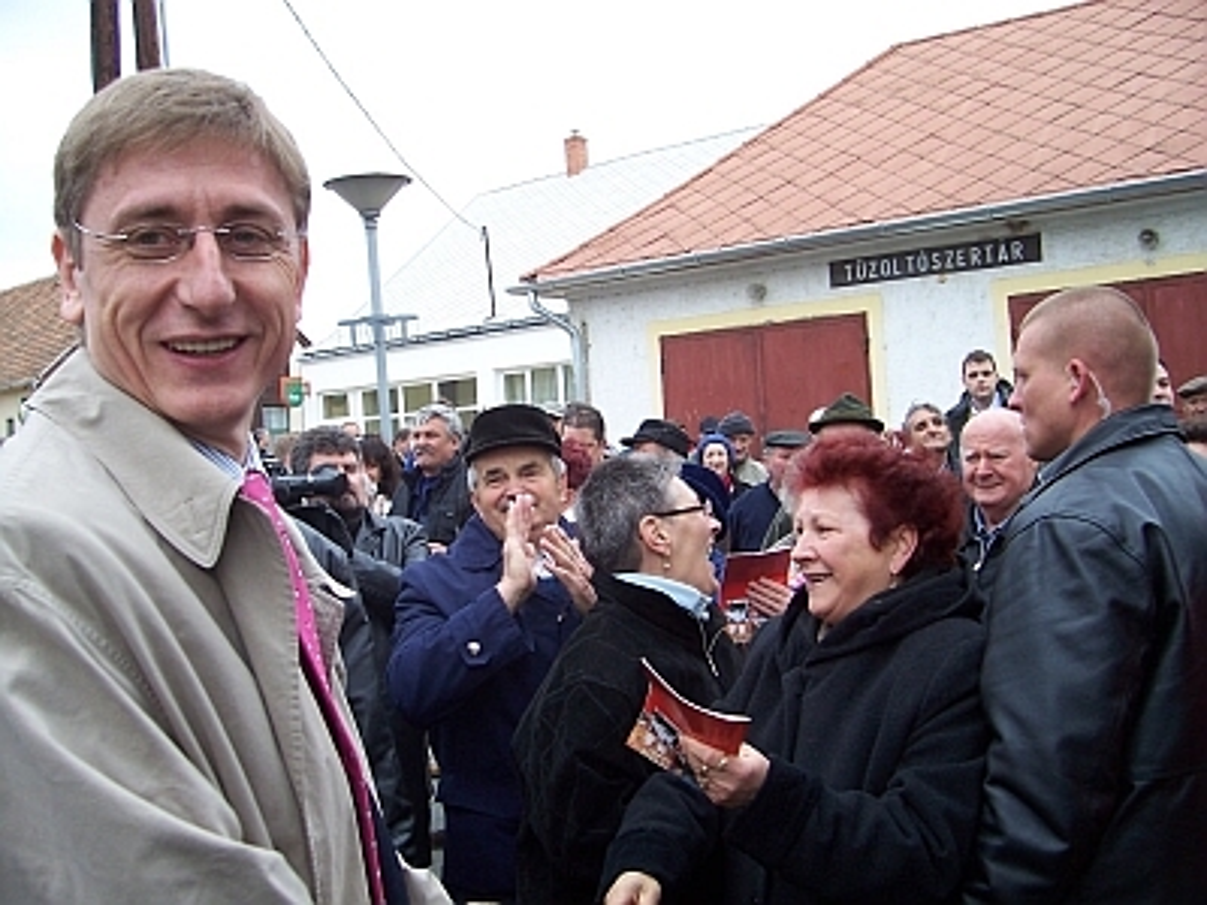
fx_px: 1186
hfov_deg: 54.0
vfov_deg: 41.8
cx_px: 604
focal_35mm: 34
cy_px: 452
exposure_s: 1/350
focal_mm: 5.6
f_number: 2.7
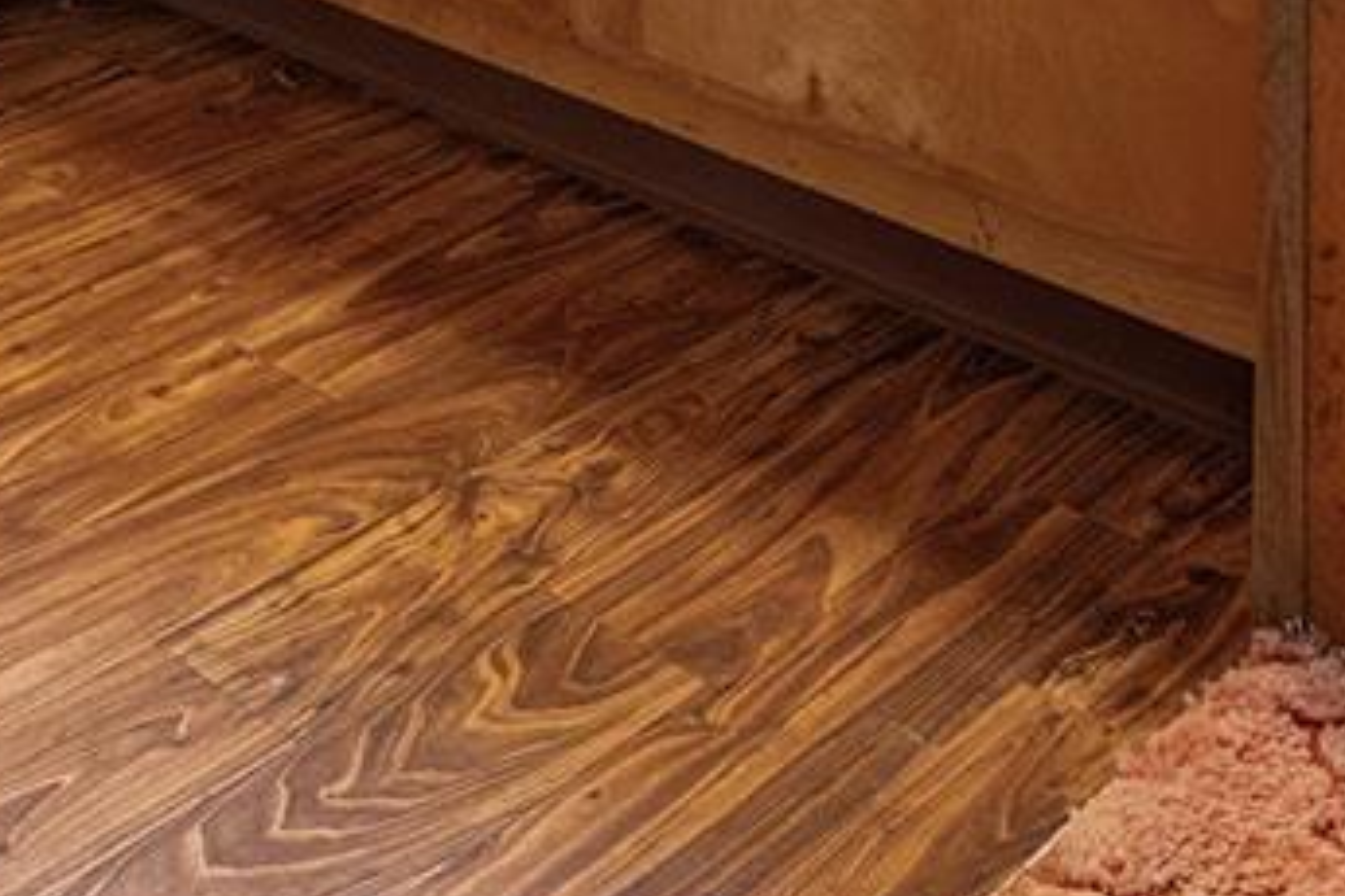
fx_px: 2428
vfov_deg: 16.5
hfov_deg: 29.9
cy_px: -832
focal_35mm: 65
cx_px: 191
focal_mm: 14
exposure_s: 1/3
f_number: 8
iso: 400
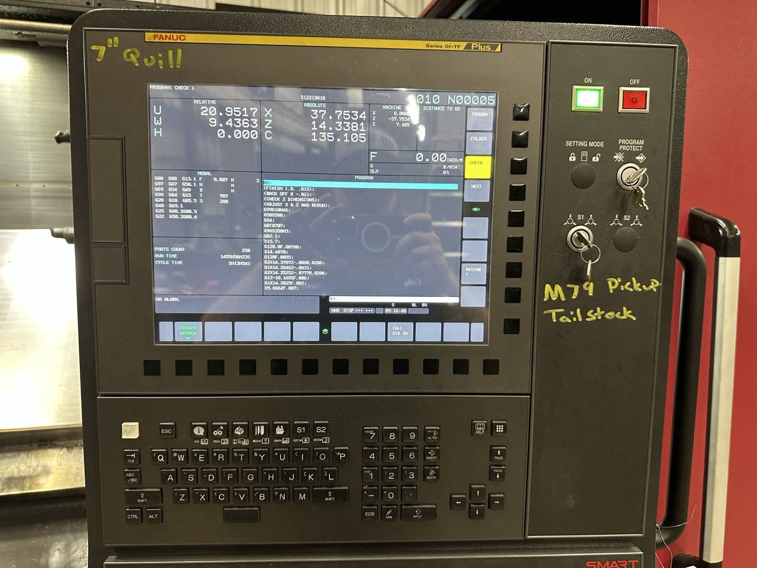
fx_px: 525
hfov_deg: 71.6
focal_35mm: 24
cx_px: 378
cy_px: 284
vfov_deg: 56.8
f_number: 1.78
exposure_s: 1/44
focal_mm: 6.86
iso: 320
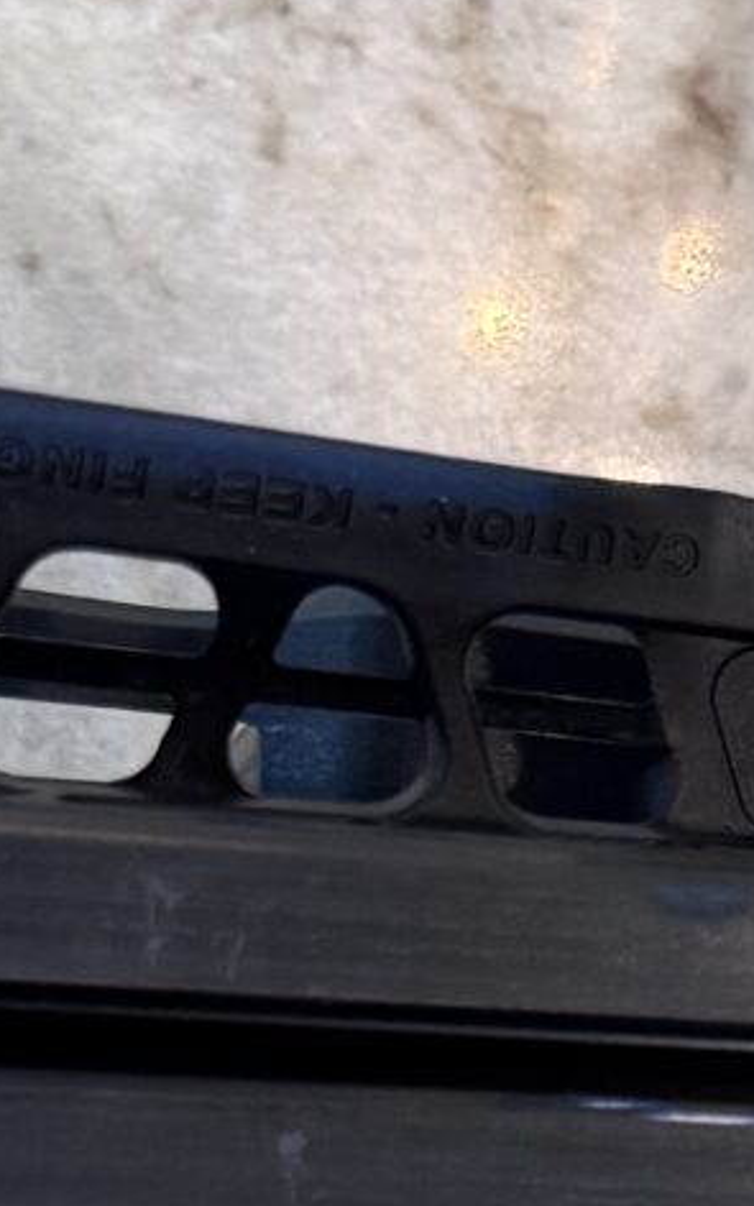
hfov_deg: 8.4
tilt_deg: -50.2
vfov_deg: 14.9
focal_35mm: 138
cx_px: 1989
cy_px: 1129
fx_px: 4537
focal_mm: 6.76
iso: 200
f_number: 1.78
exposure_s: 1/60
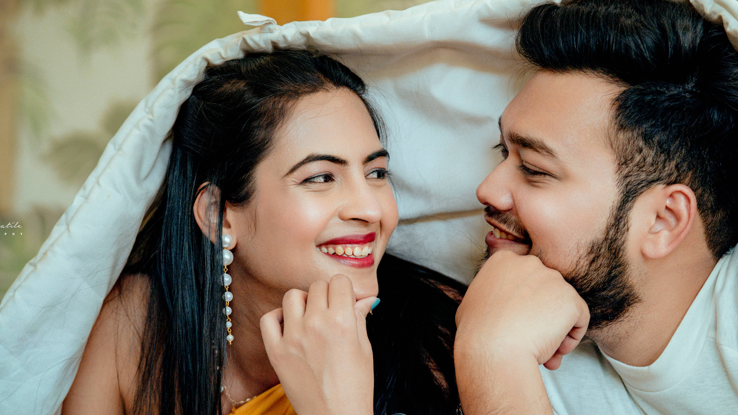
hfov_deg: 18.9
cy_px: 253
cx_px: 467
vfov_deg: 10.7
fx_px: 2211
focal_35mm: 113
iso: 1000
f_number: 2.5
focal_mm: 73
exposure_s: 1/1000
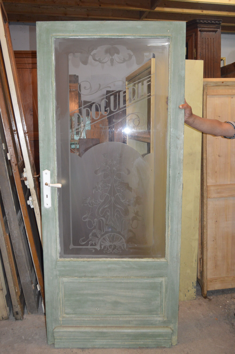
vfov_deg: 57.3
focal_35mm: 33
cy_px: 177
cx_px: 118
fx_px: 324
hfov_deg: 39.9
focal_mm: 22
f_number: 3.8
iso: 1250
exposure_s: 1/60
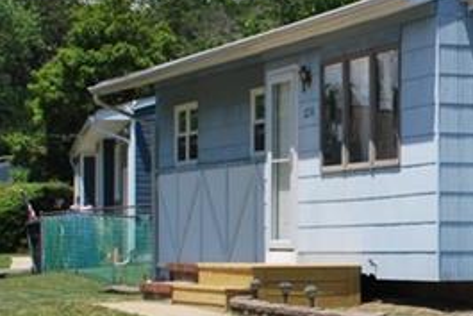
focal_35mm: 139
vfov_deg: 9.9
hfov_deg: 14.4
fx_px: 1827
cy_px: 216
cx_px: 541
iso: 100
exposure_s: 1/250
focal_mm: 24
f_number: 8
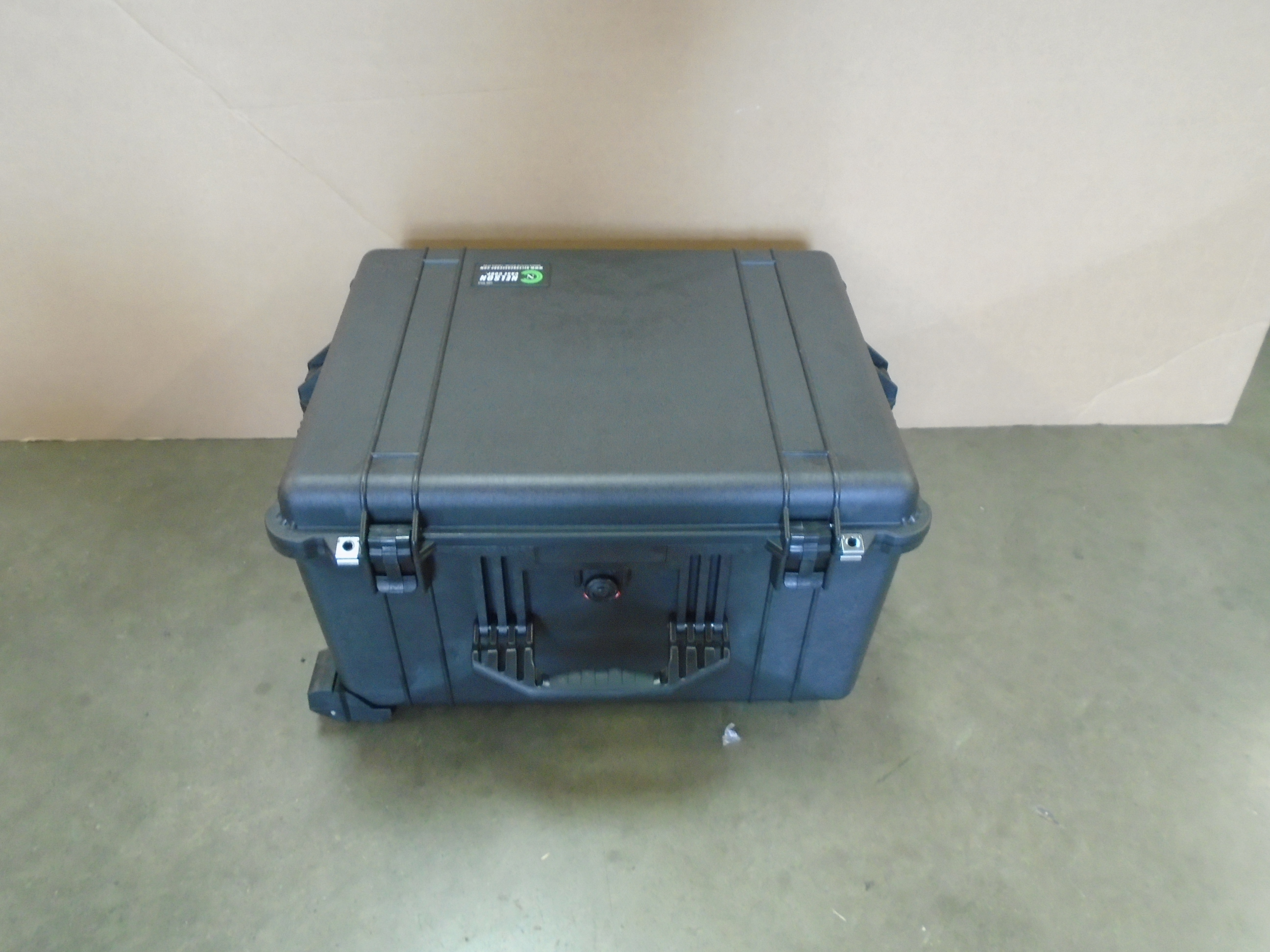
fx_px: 954
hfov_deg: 67.3
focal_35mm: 26
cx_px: 635
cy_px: 476
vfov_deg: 53.1
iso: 400
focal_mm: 4.6
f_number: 3.2
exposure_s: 1/15
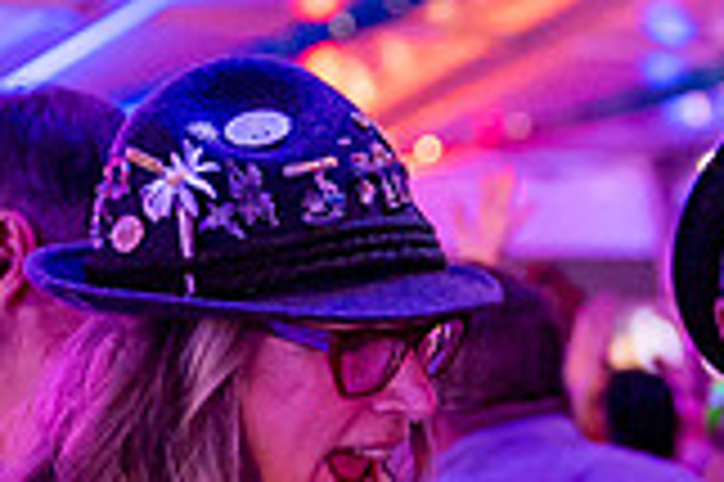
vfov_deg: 7.9
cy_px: 493
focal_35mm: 173
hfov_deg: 11.7
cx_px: 859
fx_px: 3476
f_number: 2.8
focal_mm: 48
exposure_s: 1/160
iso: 2500
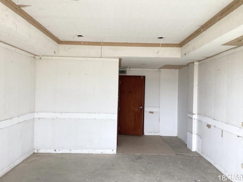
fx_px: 218
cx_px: 122
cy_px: 91
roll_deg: +0.0
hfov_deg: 58.4
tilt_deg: -0.6
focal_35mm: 31
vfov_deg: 45.4
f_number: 2.4
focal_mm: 3.3
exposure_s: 1/100
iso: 64
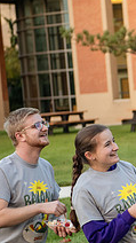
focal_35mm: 178
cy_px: 181
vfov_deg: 12.1
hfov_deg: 6.6
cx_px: 261
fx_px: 1143
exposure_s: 1/320
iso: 800
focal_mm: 62
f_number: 3.2
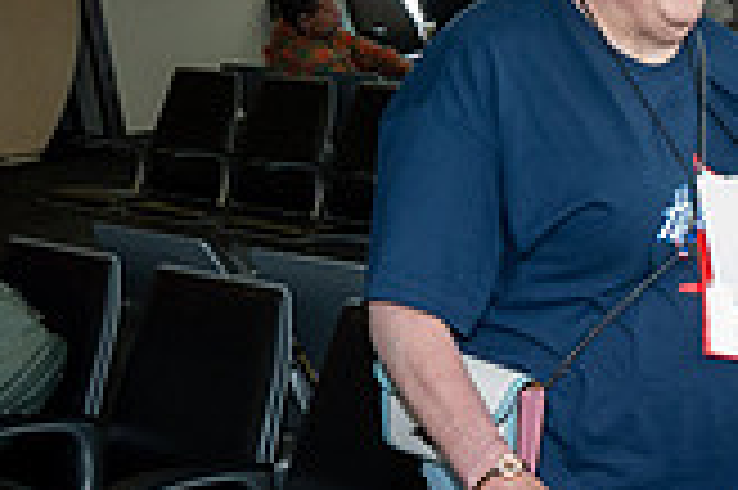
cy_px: 526
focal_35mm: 85
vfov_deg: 15.6
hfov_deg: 21.5
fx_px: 1741
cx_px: 976
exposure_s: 1/80
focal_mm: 24
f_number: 11
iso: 3200
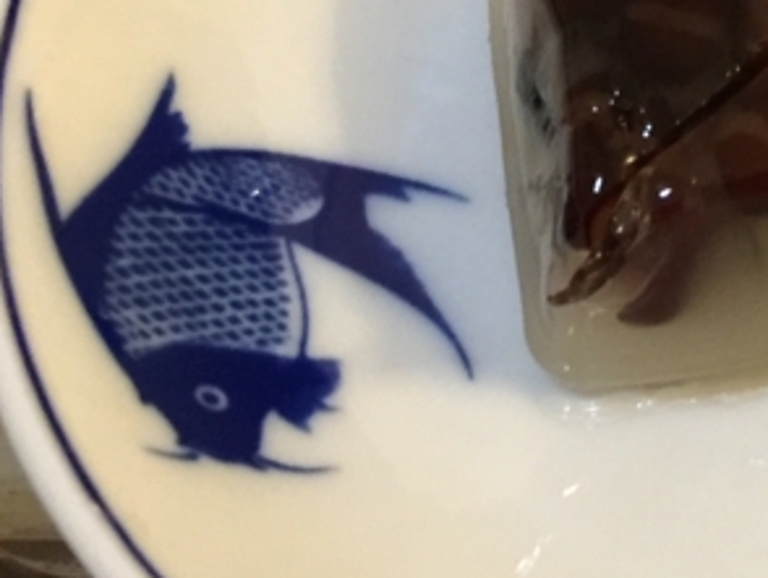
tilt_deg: -51.7
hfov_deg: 16.9
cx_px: 1280
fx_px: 2243
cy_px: -105
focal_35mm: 101
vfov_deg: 14.2
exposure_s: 1/17
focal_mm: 4.15
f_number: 2.2
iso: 125
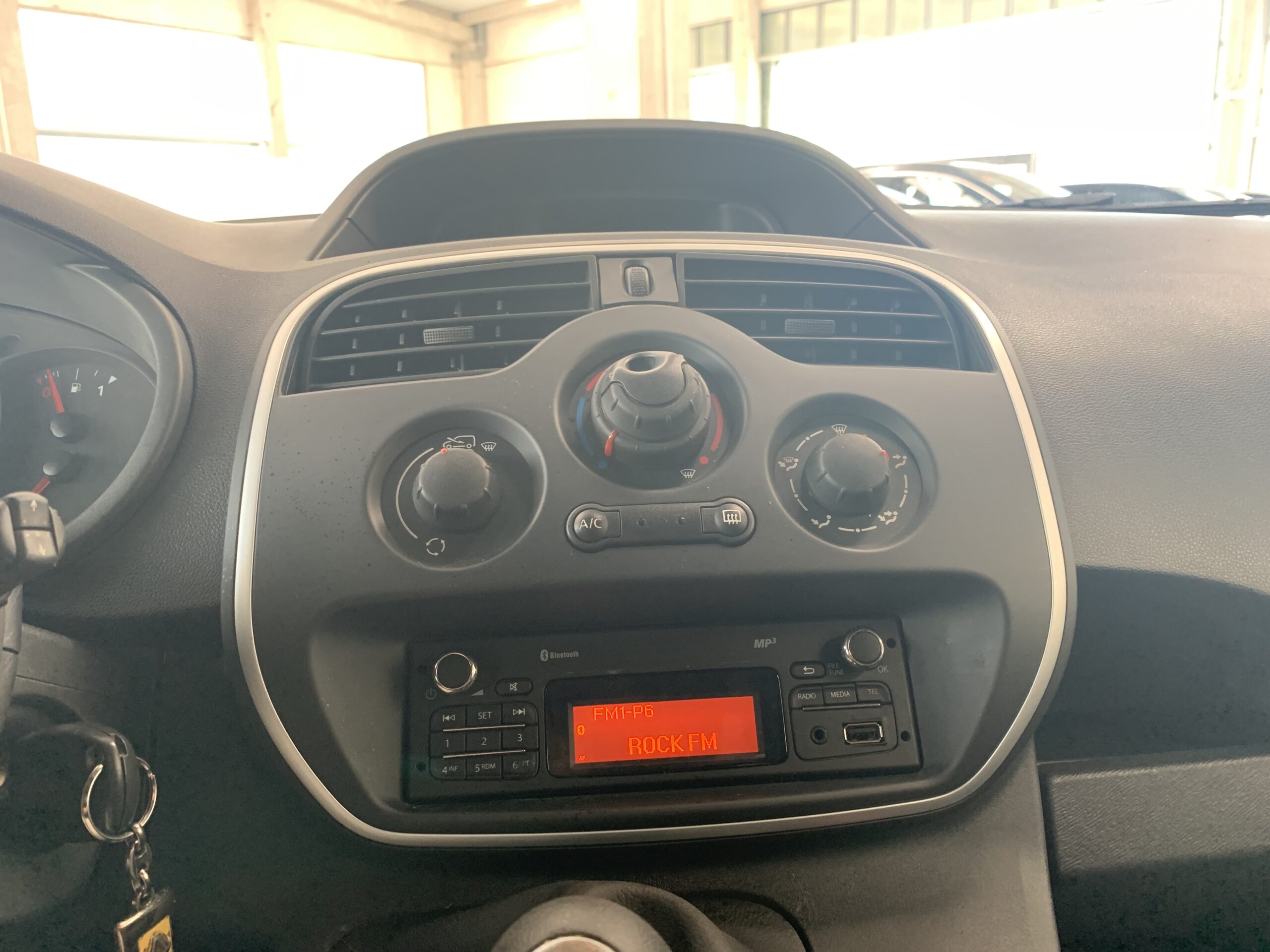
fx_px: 954
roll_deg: +0.7
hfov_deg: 67.3
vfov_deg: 53.1
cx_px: 635
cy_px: 476
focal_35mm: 26
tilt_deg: -12.8
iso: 250
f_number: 1.8
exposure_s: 1/60
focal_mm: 4.25
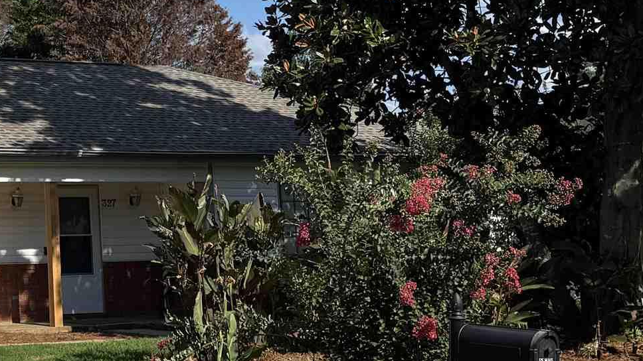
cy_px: 98
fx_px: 1415
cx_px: -136
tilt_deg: +5.8
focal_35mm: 83
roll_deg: +1.5
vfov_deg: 14.5
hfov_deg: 23.3
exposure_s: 1/5814
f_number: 1.78
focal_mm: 6.76
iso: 80
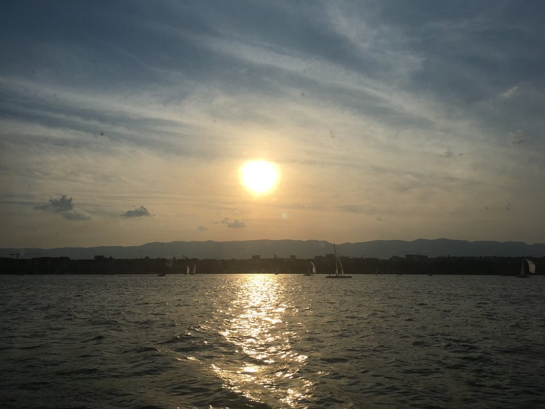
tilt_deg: +9.2
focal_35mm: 29
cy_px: 204
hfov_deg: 61.7
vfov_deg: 48.2
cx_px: 272
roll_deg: -0.5
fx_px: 457
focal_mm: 4.15
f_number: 2.2
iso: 25
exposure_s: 1/6993
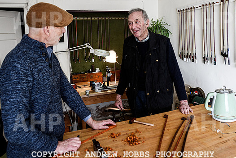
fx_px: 203
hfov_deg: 60.1
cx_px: 132
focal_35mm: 31
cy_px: 53
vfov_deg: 41.8
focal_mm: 19
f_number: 3.5
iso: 800
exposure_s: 1/320
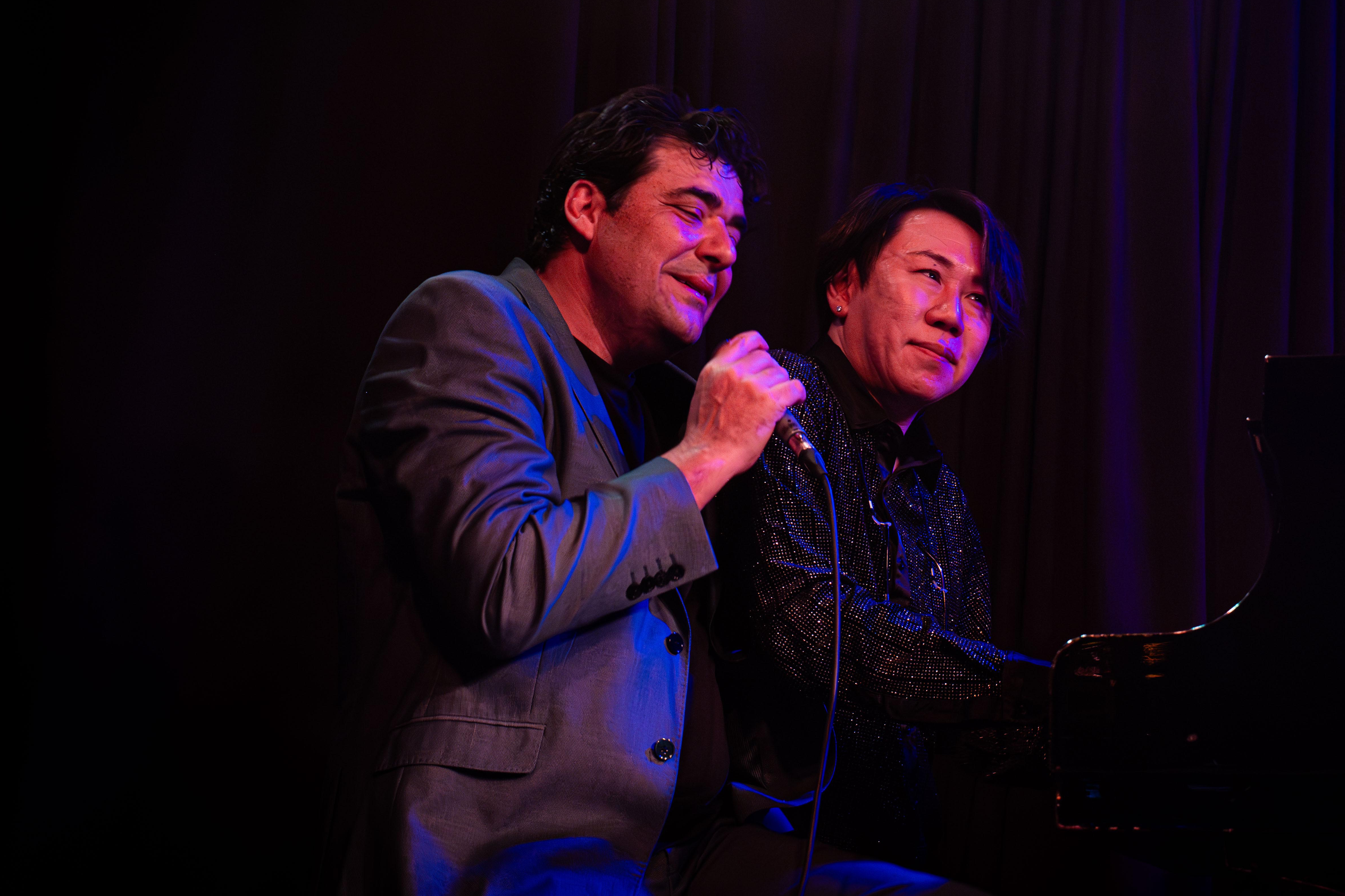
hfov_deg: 26.6
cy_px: 360
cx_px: 849
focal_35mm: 76
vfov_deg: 17.9
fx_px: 2839
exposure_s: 1/40
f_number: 7.1
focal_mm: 60
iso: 25600
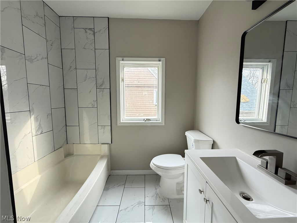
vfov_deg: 85.7
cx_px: 148
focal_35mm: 14
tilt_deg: -5.0
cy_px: 112
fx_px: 120
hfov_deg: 102.1
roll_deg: +0.3
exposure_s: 1/99
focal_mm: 2.22
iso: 100
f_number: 2.2
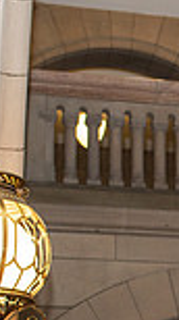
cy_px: 376
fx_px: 1256
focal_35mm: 148
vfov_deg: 14.1
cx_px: 451
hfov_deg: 7.5
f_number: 4
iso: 1000
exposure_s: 1/200
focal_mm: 35
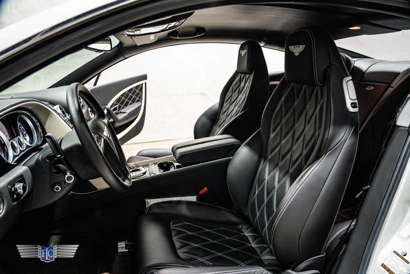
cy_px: 137
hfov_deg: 73.7
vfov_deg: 53.1
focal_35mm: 24
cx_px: 205
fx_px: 273
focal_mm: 24
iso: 1600
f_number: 4
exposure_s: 1/13
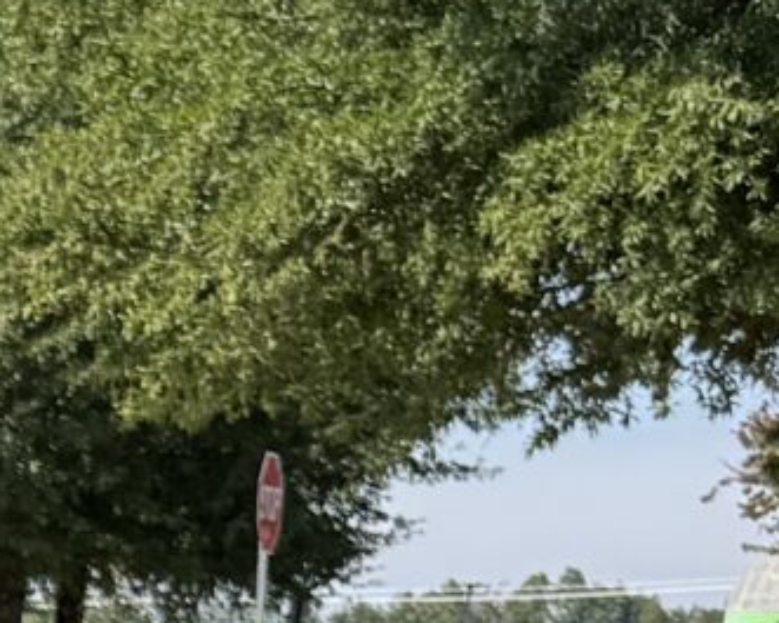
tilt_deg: -13.2
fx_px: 4174
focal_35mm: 181
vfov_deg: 7.5
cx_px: -1250
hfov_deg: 9.3
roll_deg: -1.1
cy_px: 1850
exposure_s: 1/2232
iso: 80
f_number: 1.78
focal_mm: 6.76
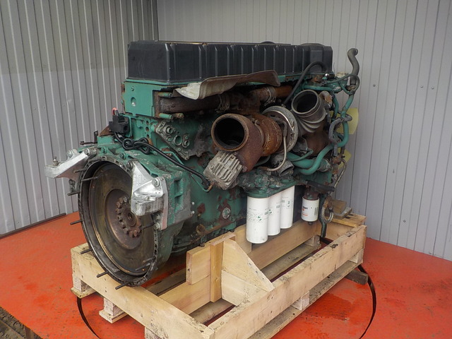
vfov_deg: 46.8
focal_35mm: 30
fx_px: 392
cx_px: 226
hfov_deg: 60.0
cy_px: 170
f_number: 3.3
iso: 125
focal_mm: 4.1
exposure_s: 1/125
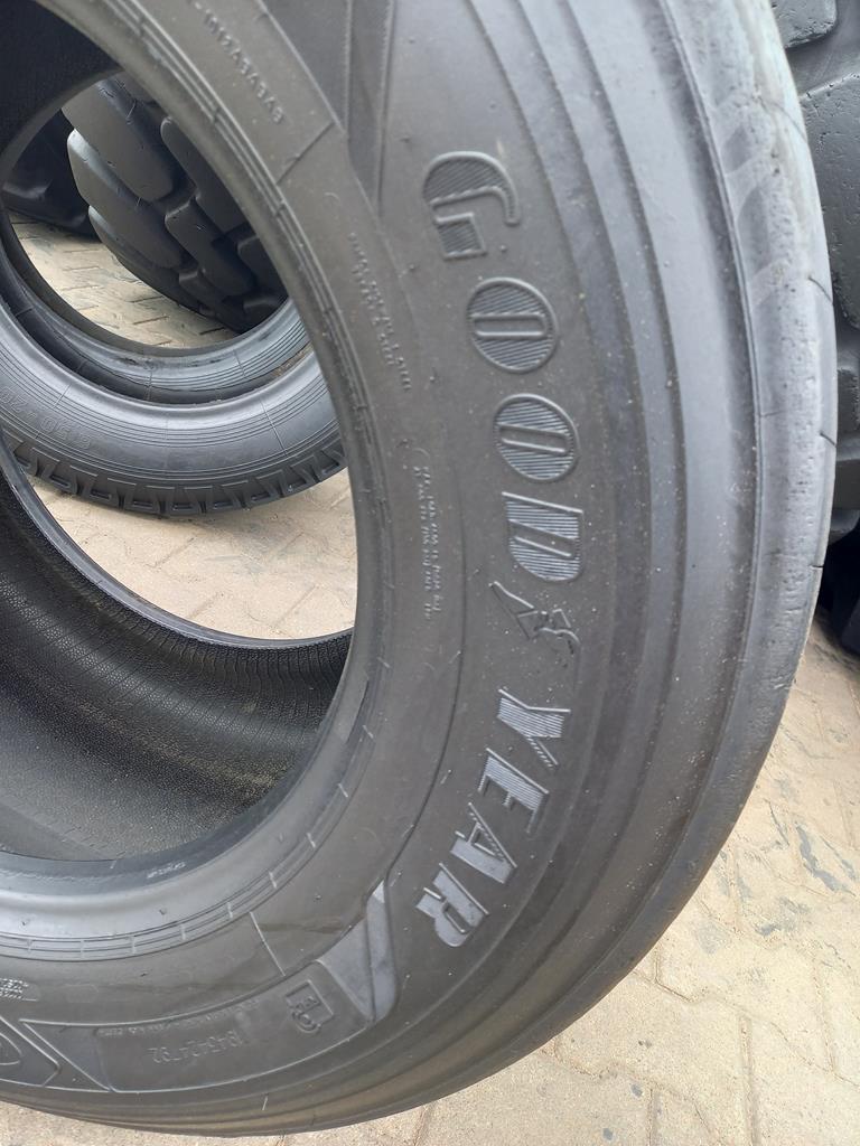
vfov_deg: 69.4
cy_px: 573
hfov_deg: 54.9
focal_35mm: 25
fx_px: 828
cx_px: 430
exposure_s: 1/100
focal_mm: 4.65
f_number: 1.8
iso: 64
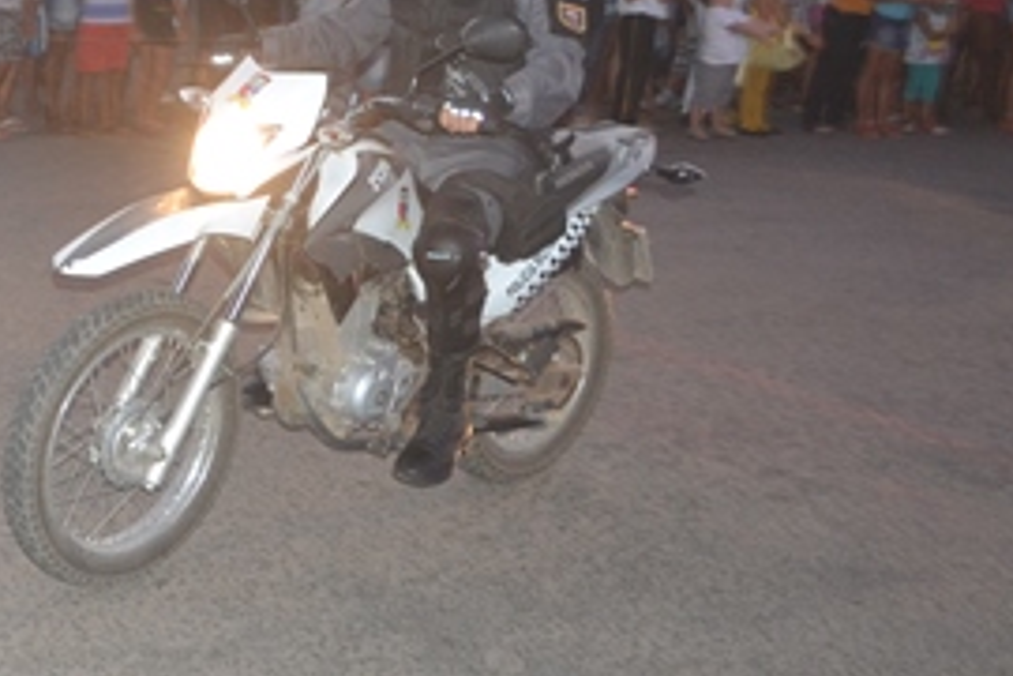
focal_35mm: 64
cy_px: 160
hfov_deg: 28.2
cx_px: -143
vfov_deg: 21.0
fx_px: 1801
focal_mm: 18
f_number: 3.5
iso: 1000
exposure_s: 1/60
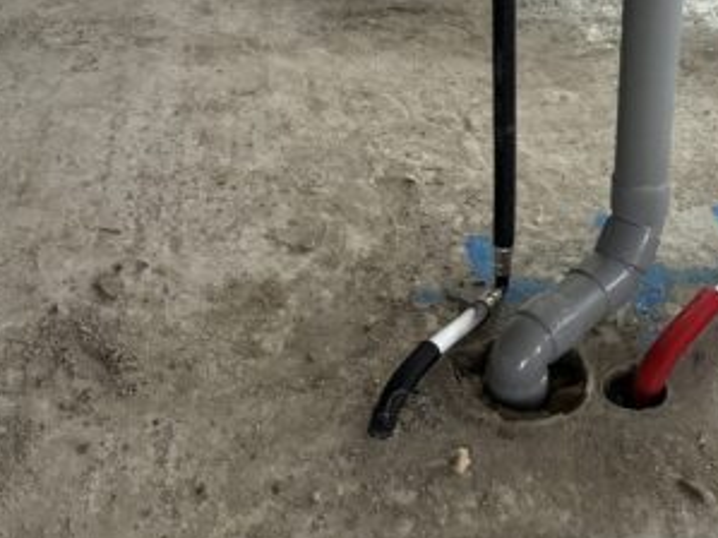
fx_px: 850
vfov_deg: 34.5
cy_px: 147
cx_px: 480
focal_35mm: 41
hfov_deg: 45.1
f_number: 1.78
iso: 800
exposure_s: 1/60
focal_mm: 6.86
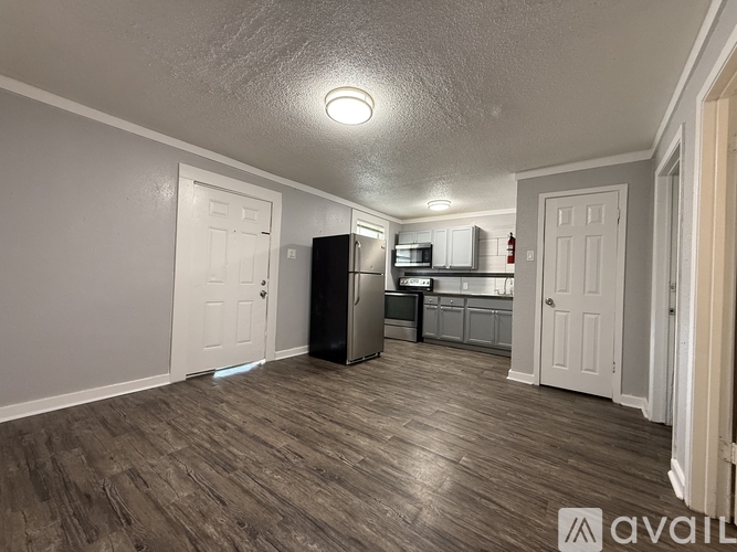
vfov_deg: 85.7
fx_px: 298
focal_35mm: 14
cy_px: 276
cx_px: 368
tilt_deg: +0.6
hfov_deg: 102.1
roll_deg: -2.8
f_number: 2.2
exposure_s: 1/60
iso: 320
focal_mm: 2.22
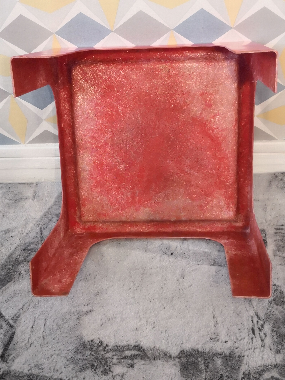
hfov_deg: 28.0
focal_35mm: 52
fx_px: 571
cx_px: 142
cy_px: 190
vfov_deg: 36.8
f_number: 1.6
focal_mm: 3.95
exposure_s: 1/33.3
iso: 320
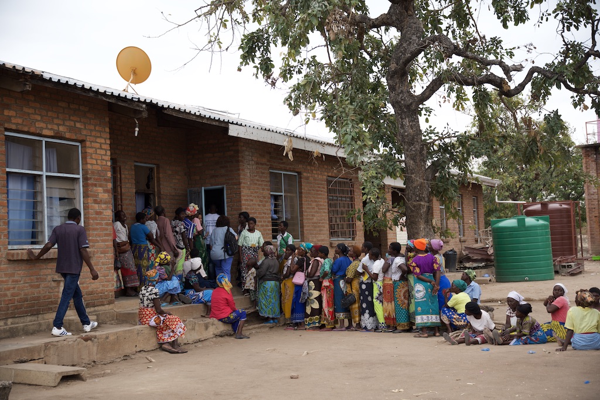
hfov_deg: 34.5
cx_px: 300
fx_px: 967
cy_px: 200
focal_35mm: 58
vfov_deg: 23.4
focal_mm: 58
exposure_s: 1/160
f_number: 4
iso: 160
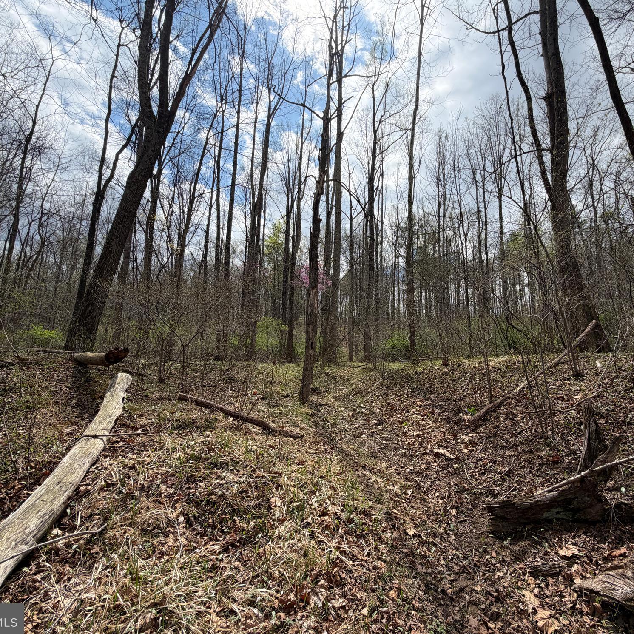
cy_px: 312
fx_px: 352
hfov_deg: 83.6
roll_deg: -0.3
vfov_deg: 84.0
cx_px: 353
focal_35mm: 17
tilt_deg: +9.8
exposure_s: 1/1087
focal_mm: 2.22
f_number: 2.2
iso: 25
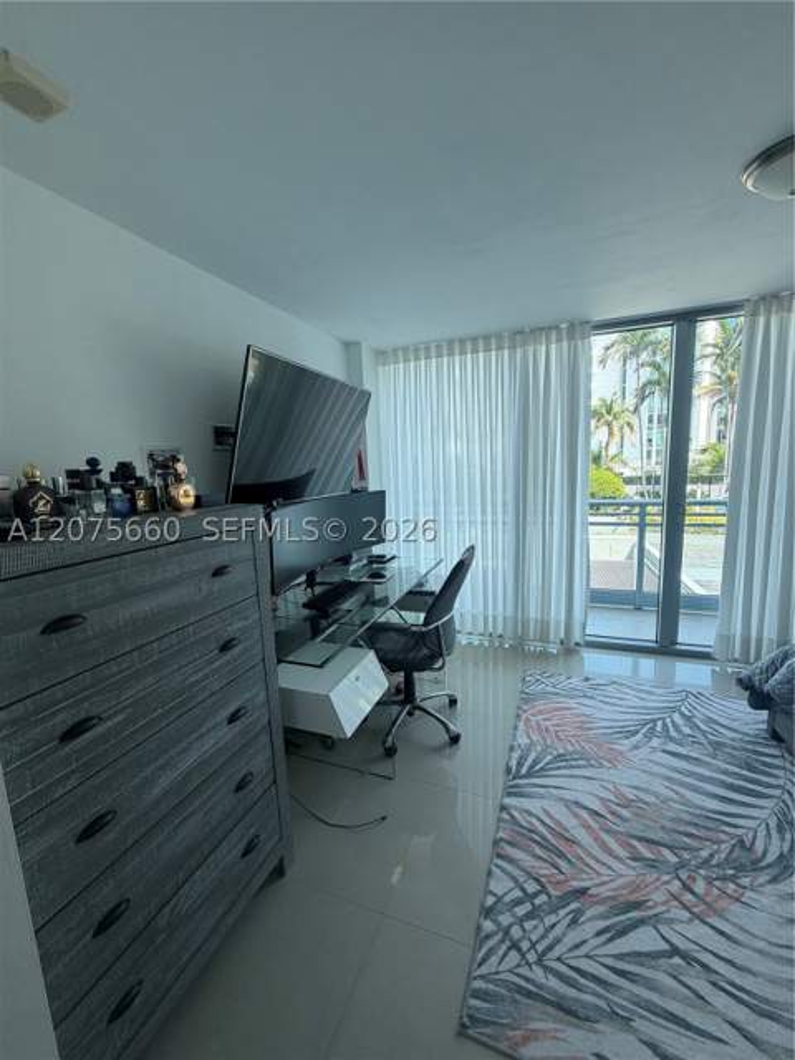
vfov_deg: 102.1
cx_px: 398
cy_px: 530
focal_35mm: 14
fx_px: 429
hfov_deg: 85.7
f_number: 2.2
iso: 80
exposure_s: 1/121
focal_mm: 2.22
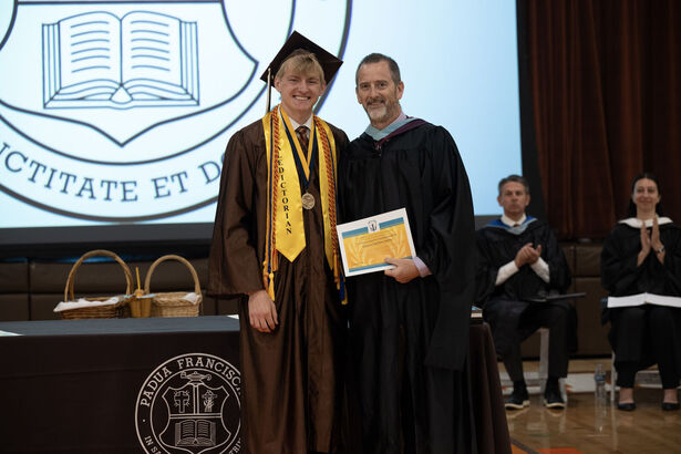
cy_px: 227
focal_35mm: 110
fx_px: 2081
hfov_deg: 18.6
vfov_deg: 12.5
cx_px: 340
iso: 1600
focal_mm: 110
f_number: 4
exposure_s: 1/100
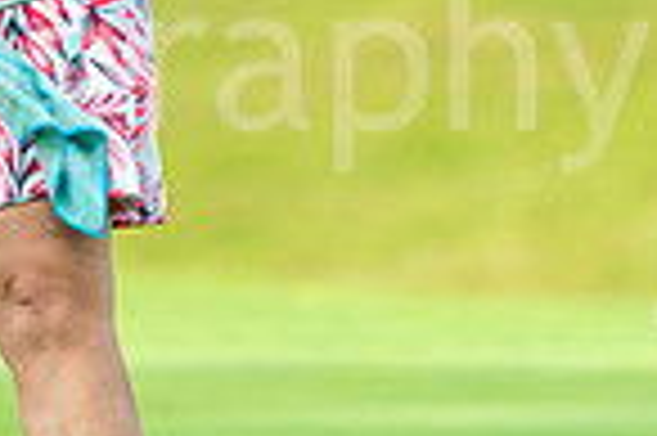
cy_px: -153
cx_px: 81
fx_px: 21766
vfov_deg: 1.1
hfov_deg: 1.7
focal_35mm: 1194
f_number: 4
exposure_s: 1/1000
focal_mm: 300
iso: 250
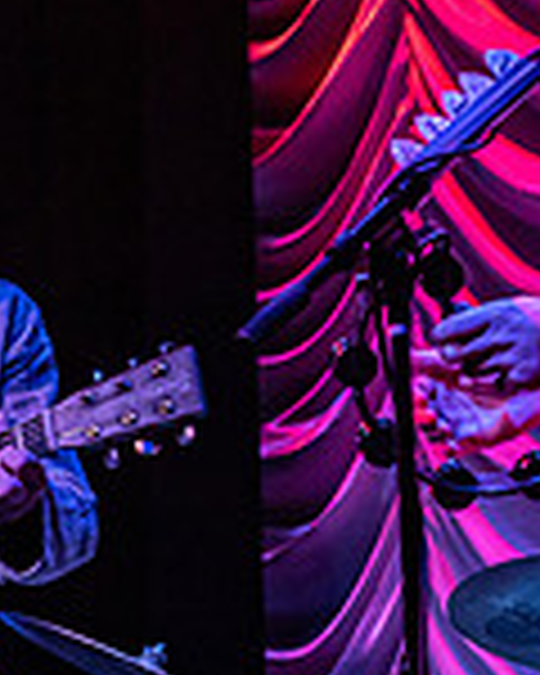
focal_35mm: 258
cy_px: 426
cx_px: -348
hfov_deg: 5.9
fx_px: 5154
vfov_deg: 7.5
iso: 1600
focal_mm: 70
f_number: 5.6
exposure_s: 1/160
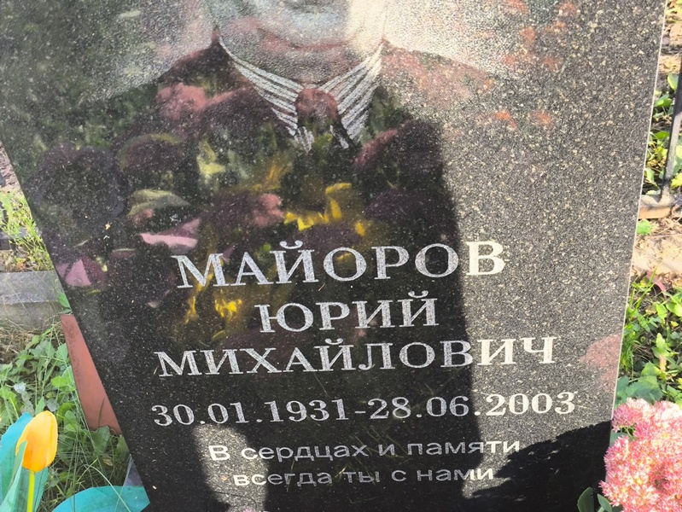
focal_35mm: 50
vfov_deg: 29.1
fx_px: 986
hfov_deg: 38.2
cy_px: 256
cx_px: 341
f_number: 1.7
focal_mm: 4.71
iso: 50
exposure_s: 1/200
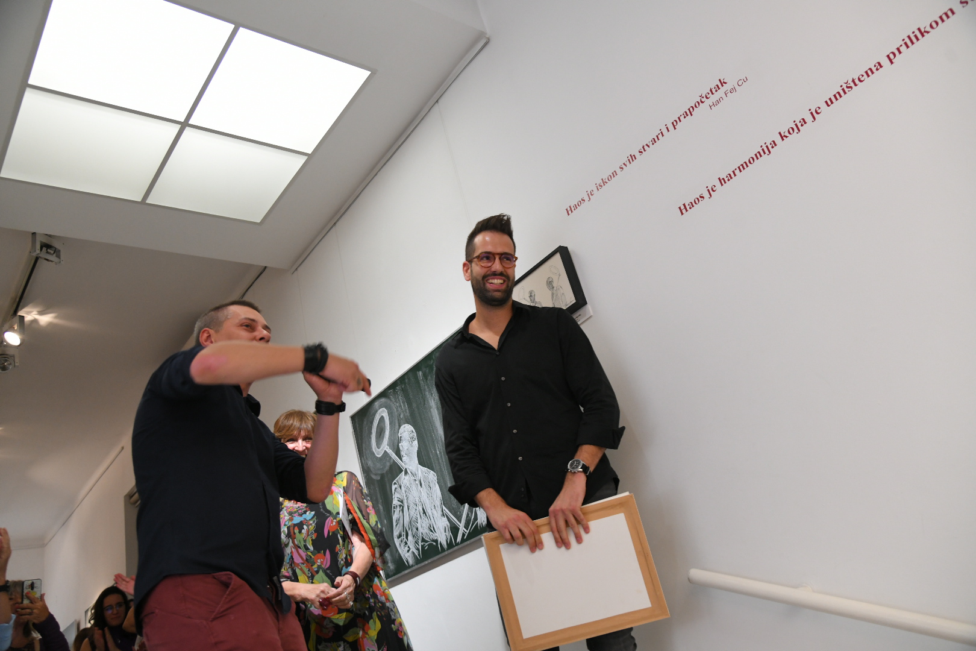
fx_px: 813
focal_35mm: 30
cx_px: 488
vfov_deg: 43.6
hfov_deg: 61.9
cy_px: 326
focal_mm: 30
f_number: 4
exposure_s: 1/125
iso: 2000
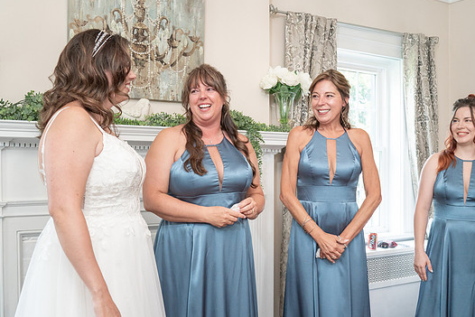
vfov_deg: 31.9
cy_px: 176
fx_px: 554
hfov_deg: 46.4
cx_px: 232
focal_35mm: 42
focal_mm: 35
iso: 2000
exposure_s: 1/200
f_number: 6.3
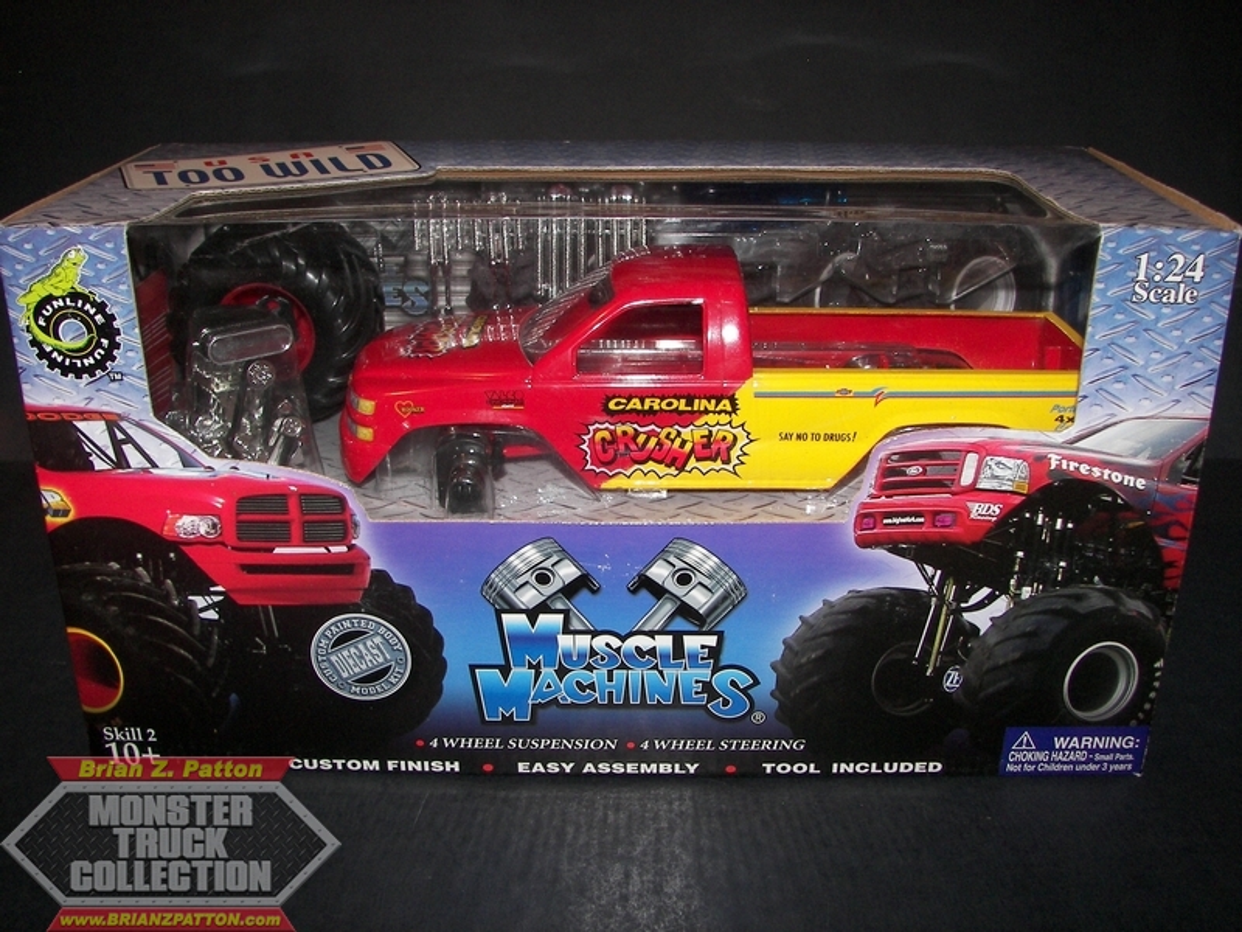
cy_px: 466
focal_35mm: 36
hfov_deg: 51.4
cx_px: 621
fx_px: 1292
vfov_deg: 39.7
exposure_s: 1/30
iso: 100
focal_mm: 6
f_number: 2.8
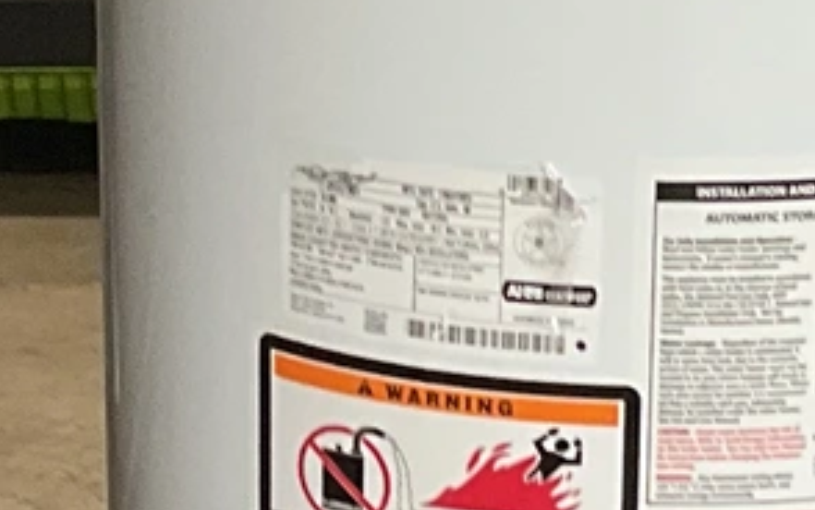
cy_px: 288
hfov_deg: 10.0
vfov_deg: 6.3
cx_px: 352
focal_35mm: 209
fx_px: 4644
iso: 64
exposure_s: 1/60
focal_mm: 3
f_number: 1.8
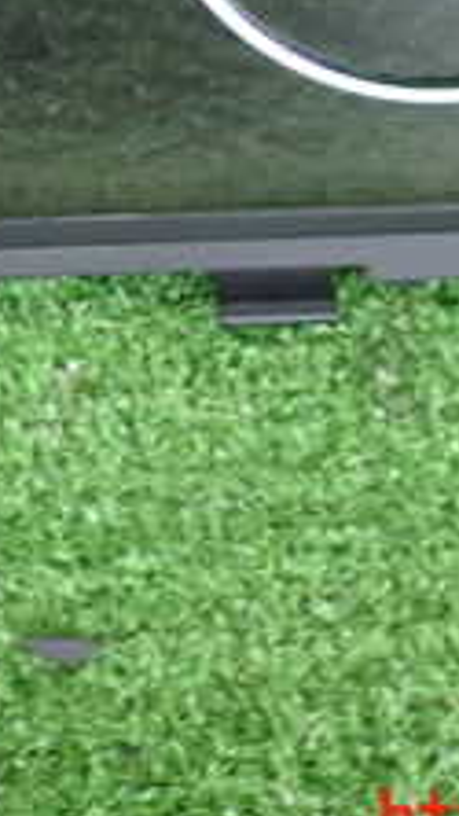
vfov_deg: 18.7
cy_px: 44
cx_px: 106
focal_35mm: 112
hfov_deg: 10.8
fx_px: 2422
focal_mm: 6.83
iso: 500
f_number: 2.7
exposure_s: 1/40
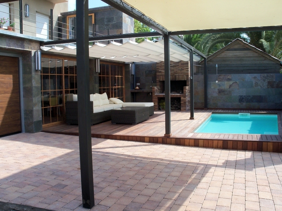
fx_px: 285
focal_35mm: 35
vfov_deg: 40.7
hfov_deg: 52.6
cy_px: 106
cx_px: 141
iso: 80
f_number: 5.5
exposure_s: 1/250
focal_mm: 6.3
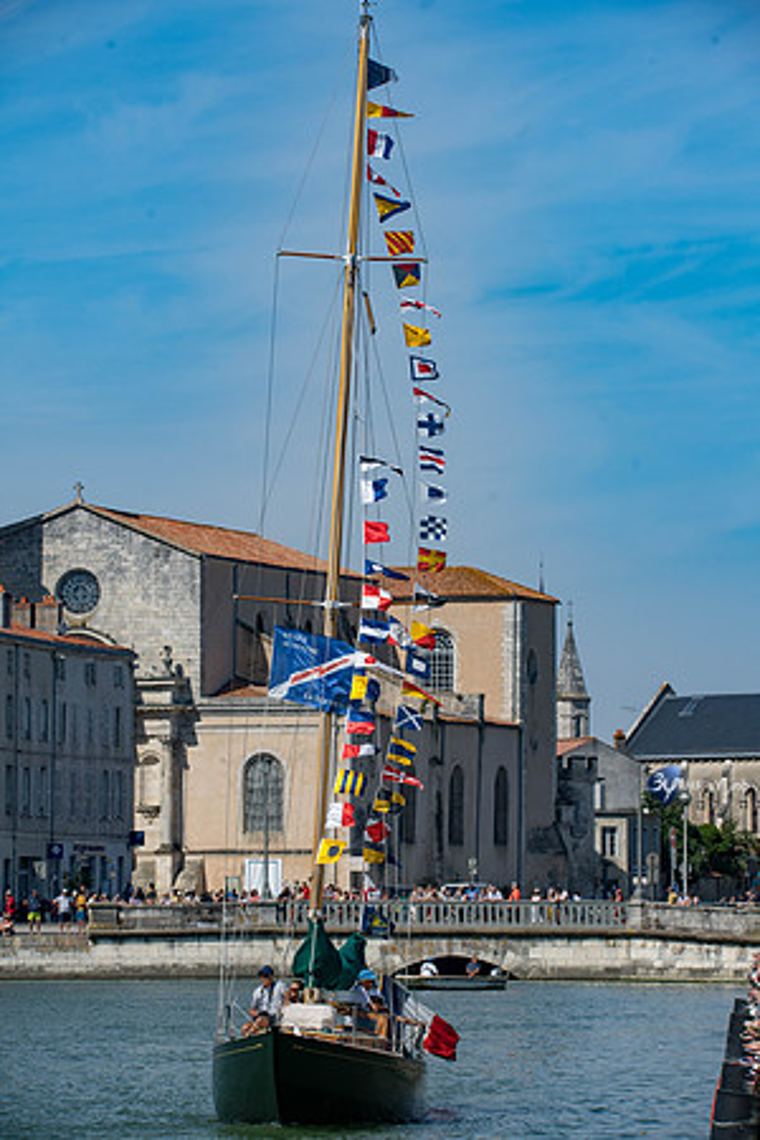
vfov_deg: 10.8
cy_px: 570
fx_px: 6016
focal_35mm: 190
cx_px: 380
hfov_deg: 7.2
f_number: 11
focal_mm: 190
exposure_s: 1/800
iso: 180
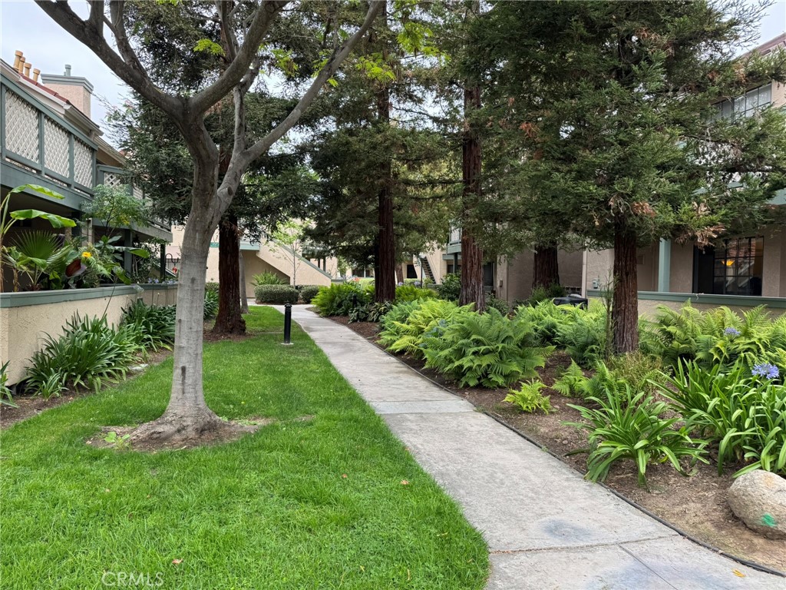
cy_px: 295
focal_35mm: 24
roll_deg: -0.5
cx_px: 393
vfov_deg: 56.8
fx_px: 545
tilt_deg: -1.1
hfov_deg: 71.6
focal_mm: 6.76
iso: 80
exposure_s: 1/372
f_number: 1.78
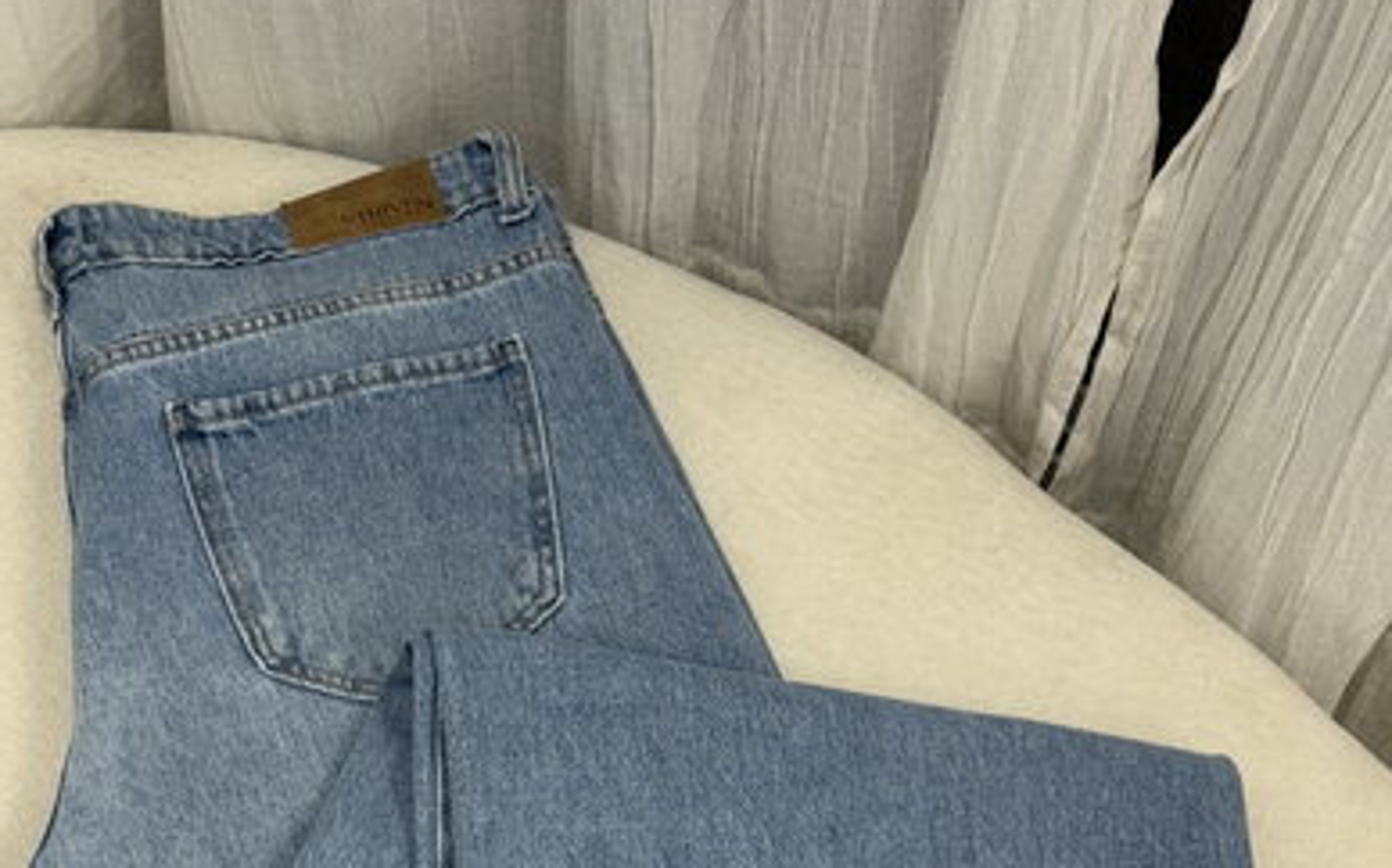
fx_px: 2654
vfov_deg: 18.3
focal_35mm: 70
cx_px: 678
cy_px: 762
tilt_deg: -62.3
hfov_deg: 29.4
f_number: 1.78
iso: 64
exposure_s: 1/50
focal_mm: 6.76
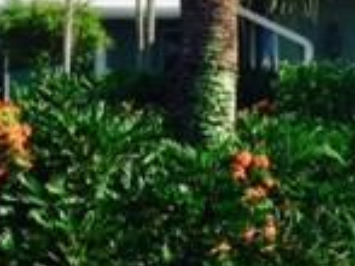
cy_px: -60
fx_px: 1291
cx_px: 48
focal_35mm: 126
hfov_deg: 15.5
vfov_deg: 11.5
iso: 32
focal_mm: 4.15
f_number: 2.2
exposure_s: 1/2825
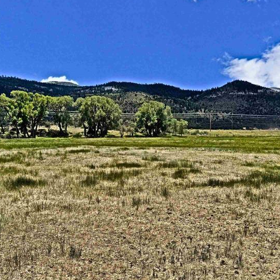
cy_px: 135
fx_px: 366
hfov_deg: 41.8
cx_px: 133
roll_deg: +0.1
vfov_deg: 41.9
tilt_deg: +0.4
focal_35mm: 40
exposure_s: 1/7092
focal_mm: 6.76
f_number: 1.78
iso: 80
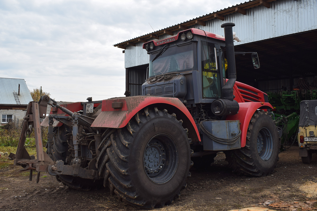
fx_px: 264
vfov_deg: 43.6
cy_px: 106
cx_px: 158
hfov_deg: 61.9
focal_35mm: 30
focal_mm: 20
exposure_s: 1/320
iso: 100
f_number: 5.6
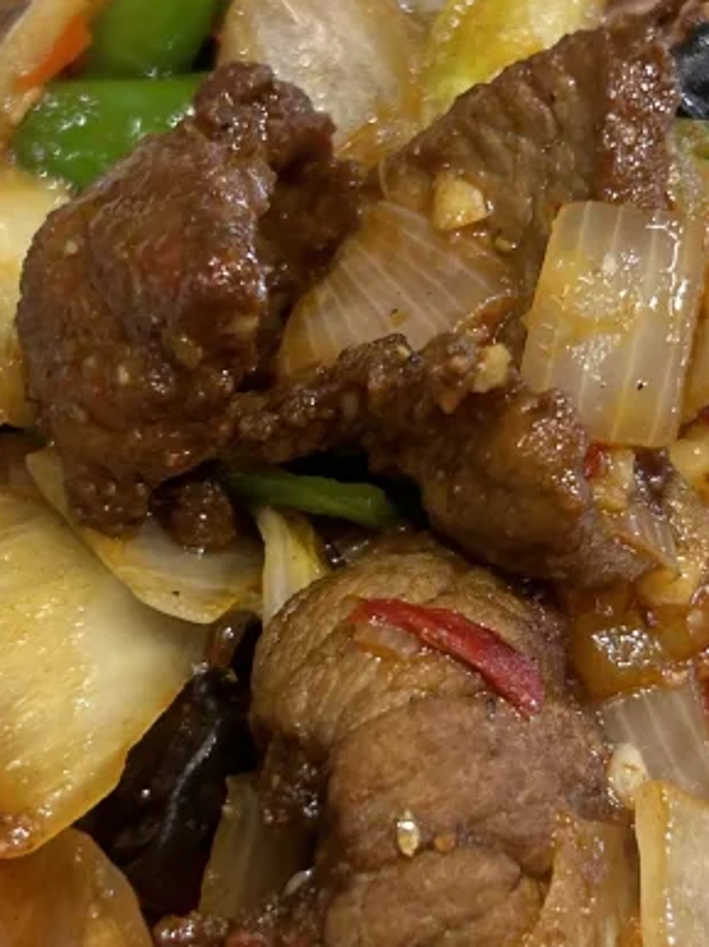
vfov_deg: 20.2
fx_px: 2652
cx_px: 496
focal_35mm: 97
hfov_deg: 15.2
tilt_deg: -56.3
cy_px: 466
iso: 100
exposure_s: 1/121
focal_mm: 5.7
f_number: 1.5
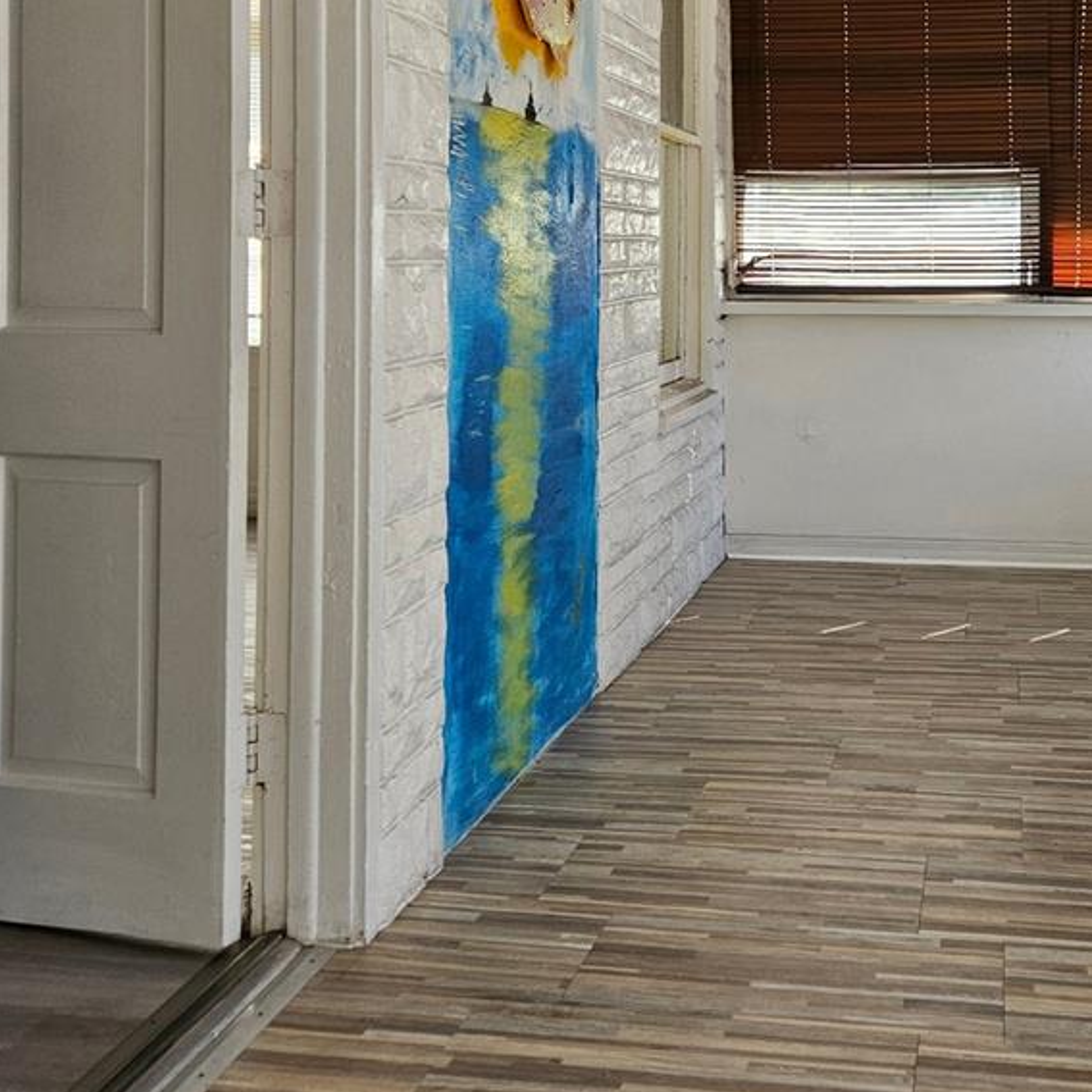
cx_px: 830
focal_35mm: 43
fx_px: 1535
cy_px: 291
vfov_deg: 38.3
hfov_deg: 38.1
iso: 125
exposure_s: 1/207
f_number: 1.8
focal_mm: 5.4
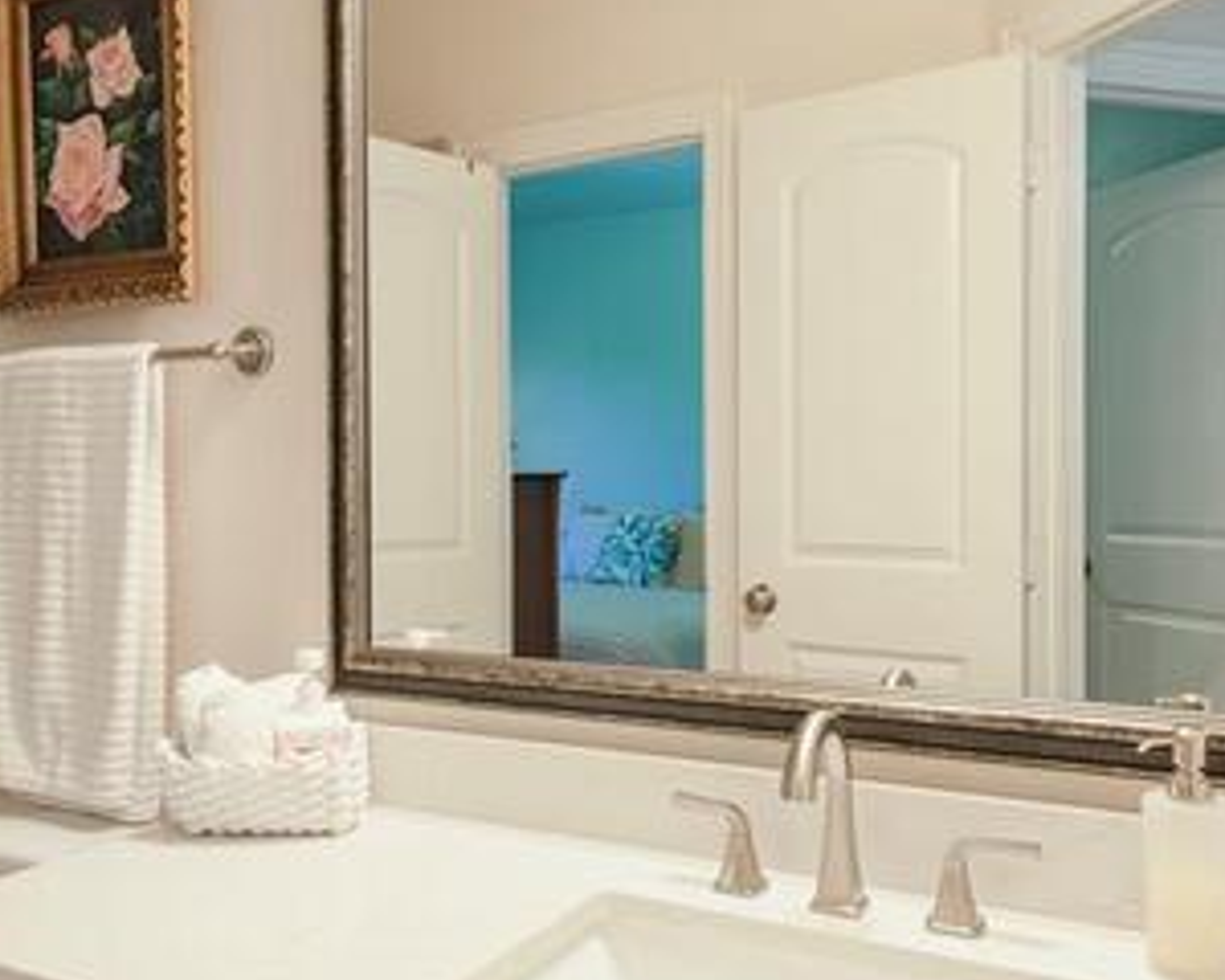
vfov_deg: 45.8
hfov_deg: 55.4
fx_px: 1160
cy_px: 492
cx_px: 519
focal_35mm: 32
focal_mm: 16
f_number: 7.1
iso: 100
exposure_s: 1/5
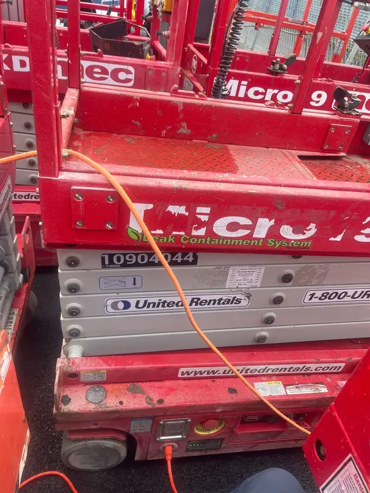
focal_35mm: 26
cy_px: 246
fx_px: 370
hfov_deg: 53.1
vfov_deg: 67.3
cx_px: 185
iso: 50
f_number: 1.6
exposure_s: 1/522
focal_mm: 5.1
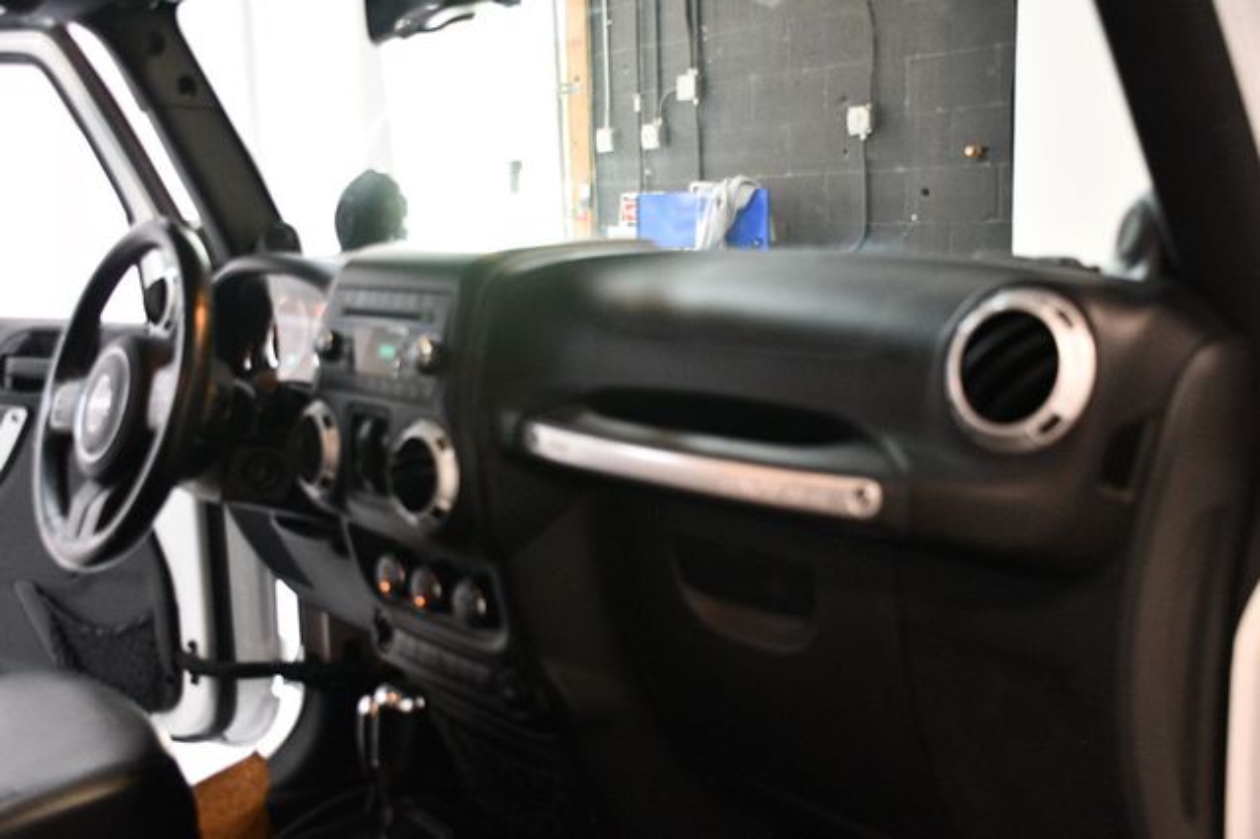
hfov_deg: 53.2
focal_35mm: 36
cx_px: 630
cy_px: 420
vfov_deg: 36.8
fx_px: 1259
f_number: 3.8
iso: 3200
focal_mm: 24
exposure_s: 1/80
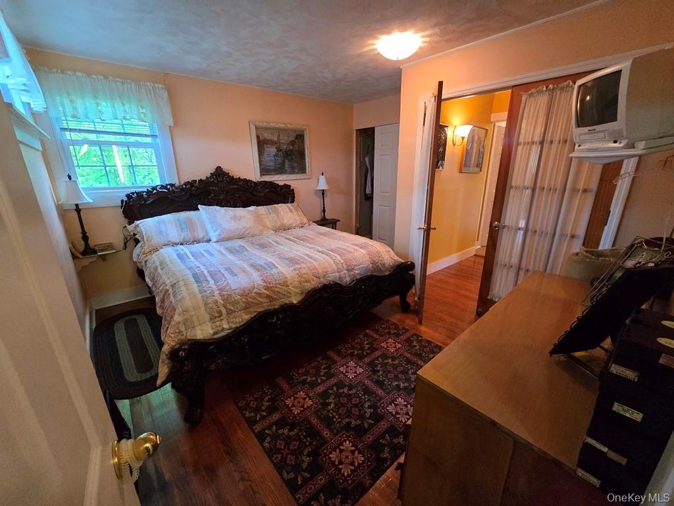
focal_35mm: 13
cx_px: 337
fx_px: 253
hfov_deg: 106.2
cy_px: 253
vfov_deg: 89.9
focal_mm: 2.2
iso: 1000
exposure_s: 1/60
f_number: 2.2
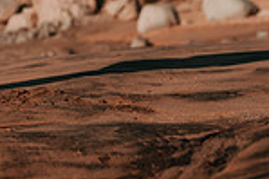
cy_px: -102
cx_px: -246
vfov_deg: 6.0
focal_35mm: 226
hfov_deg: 8.7
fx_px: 1687
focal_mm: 58
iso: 50
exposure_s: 1/8000
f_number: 3.2
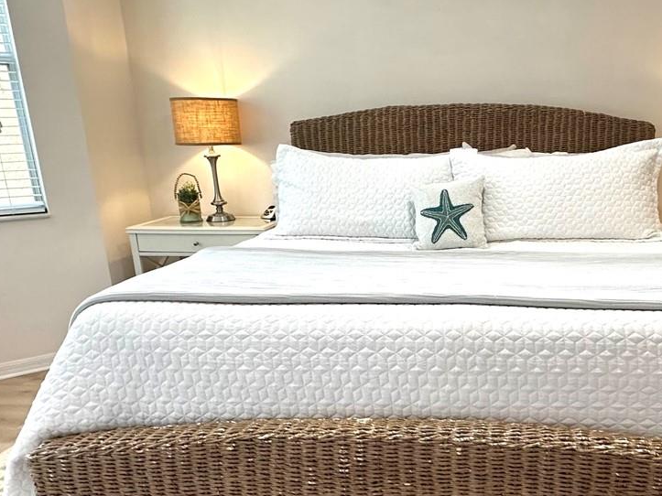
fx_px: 593
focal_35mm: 31
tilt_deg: -15.5
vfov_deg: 45.2
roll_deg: -0.1
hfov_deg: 56.6
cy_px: 298
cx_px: 462
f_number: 2.2
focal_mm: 2.22
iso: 250
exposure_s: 1/117
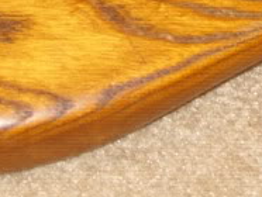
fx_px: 1584
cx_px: 349
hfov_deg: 9.3
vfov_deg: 6.9
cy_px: -159
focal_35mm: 209
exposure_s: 1/30
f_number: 2.8
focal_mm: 7.8
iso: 50
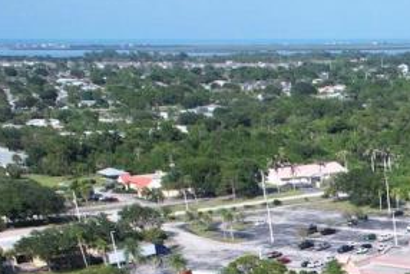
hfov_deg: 20.2
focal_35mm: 83
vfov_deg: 14.6
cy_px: 486
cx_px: 651
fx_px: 946
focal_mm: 8.38
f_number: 2.8
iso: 100
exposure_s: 1/1600
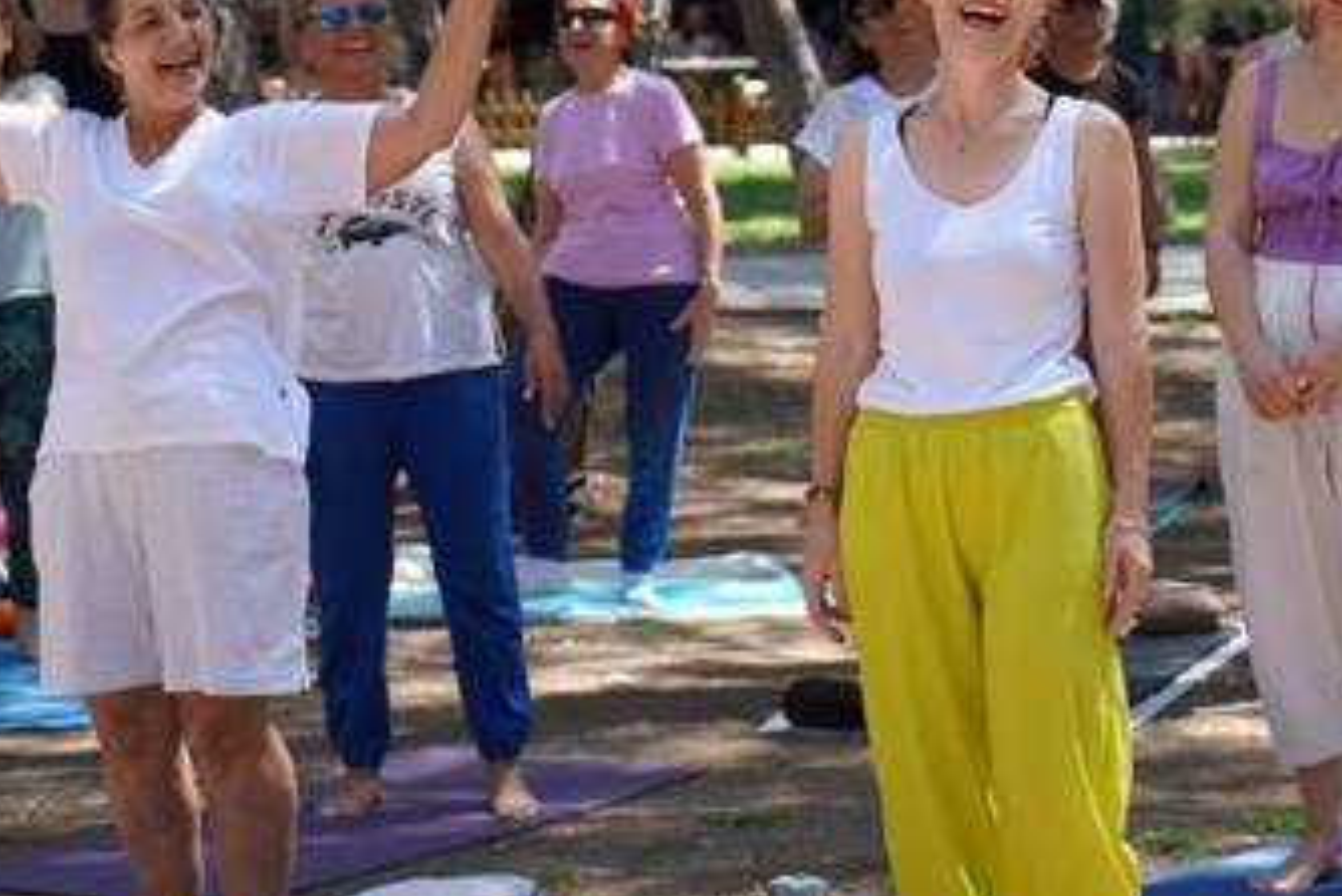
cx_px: 932
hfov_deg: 13.6
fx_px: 5631
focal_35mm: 151
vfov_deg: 9.0
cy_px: -8
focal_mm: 70
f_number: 4
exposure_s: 1/200
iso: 100
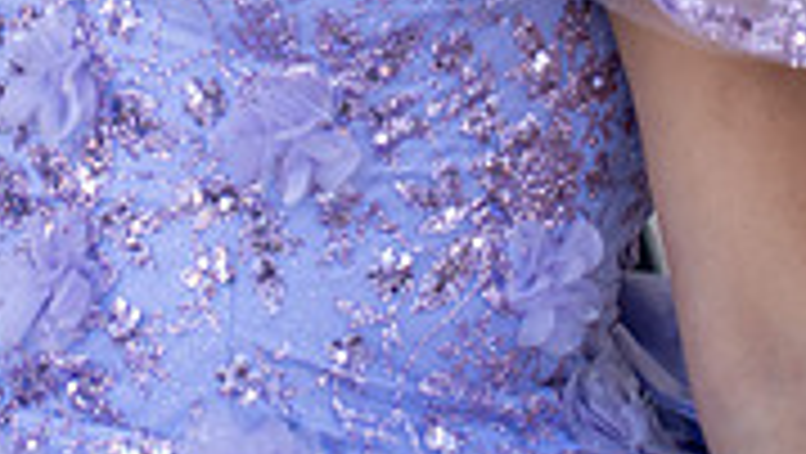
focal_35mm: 176
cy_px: -521
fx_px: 3764
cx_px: 338
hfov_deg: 12.2
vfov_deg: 6.7
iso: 250
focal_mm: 67
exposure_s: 1/250
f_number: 2.8
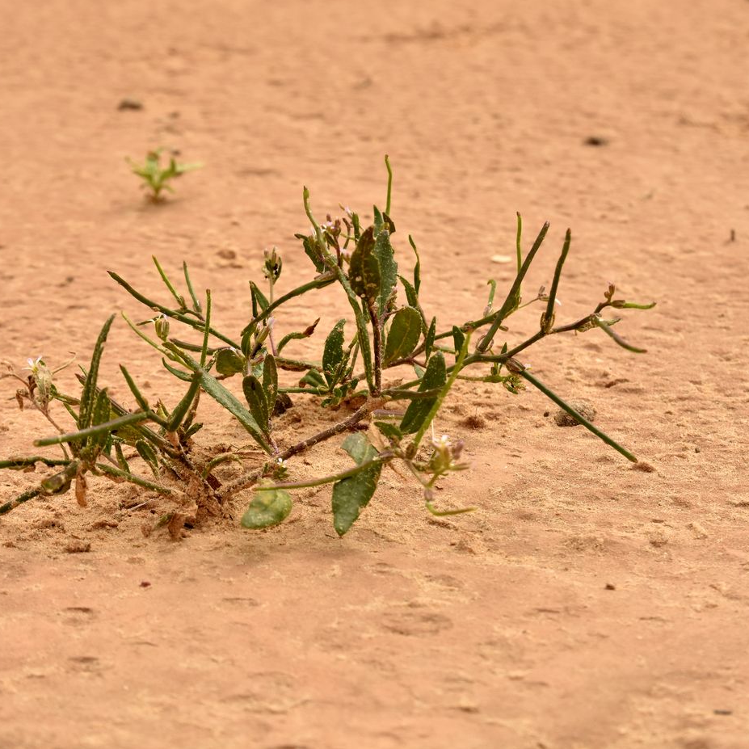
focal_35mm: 77
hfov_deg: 22.5
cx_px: 348
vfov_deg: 22.5
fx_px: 1885
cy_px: 373
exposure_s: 1/500
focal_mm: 40
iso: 250
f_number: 11
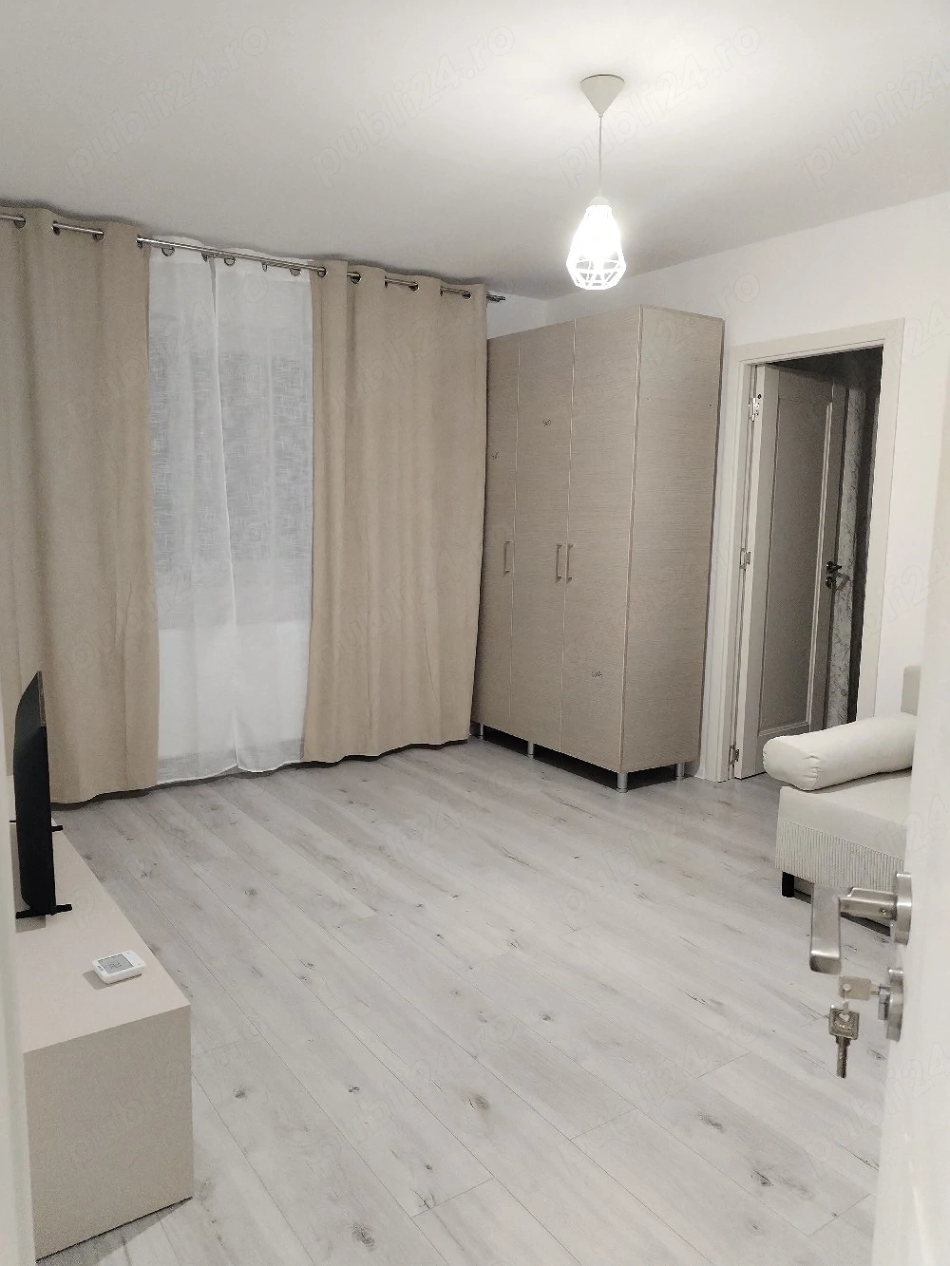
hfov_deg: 48.2
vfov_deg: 61.7
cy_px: 633
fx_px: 1061
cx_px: 475
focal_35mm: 29
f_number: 1.8
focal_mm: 4.75
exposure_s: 1/24
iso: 1046
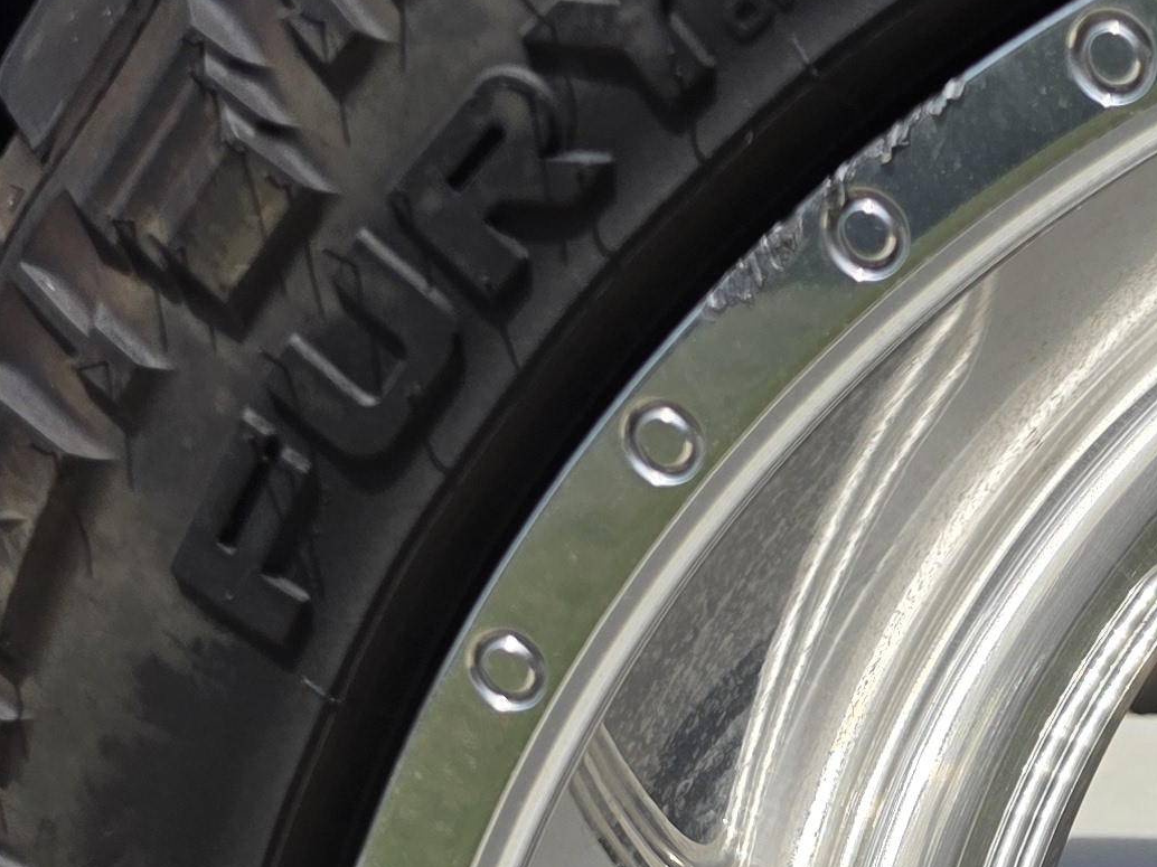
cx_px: 2003
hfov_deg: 18.1
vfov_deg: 15.1
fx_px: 2974
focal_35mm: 89
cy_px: 1396
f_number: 1.7
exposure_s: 1/6150
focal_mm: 6.3
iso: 80
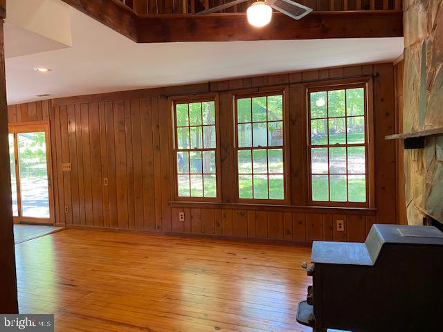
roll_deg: +2.5
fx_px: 333
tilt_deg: -2.6
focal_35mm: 26
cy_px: 166
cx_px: 222
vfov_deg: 53.1
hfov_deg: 67.3
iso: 80
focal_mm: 4.25
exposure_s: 1/60
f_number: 1.8
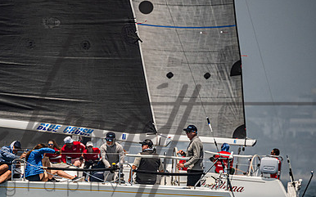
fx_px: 6845
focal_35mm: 795
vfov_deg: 1.7
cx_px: 28
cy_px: 169
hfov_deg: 2.6
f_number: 6.3
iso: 400
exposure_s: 1/6400
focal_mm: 400
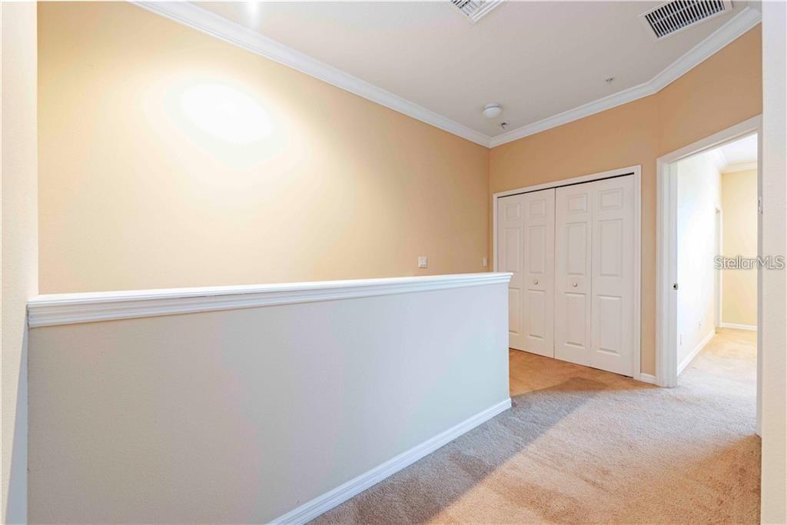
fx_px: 306
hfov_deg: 104.2
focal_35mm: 14
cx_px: 394
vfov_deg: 81.2
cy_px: 262
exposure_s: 1.3
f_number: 8
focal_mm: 14
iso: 320
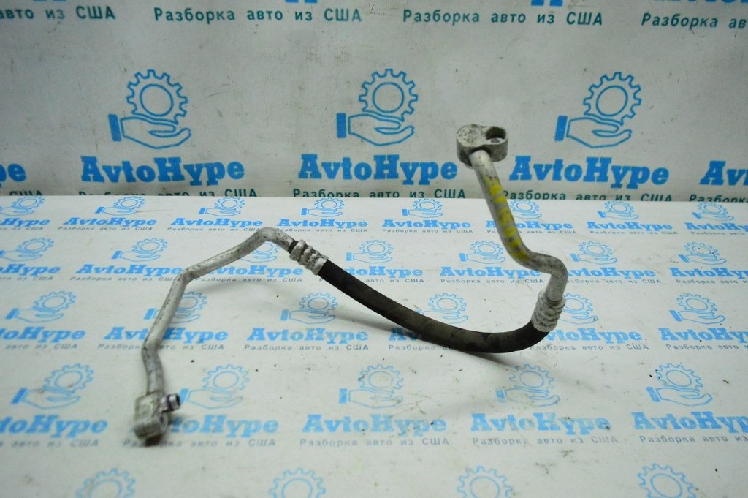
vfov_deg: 47.9
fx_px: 561
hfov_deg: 67.4
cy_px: 249
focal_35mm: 27
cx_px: 374
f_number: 4
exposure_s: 1/1250
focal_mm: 18
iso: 6400
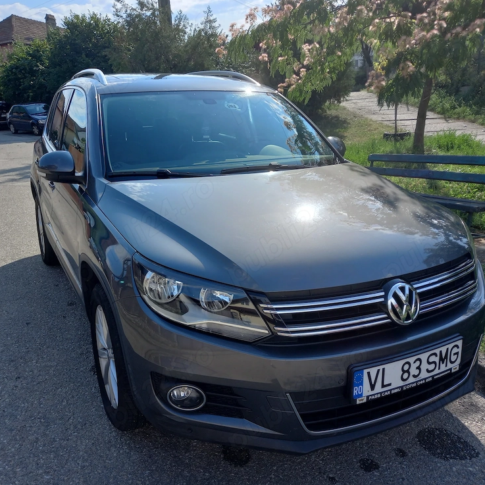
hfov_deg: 54.0
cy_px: 243
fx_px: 476
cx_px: 220
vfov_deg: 54.0
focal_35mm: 30
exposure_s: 1/860
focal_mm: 4.6
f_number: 2
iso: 25
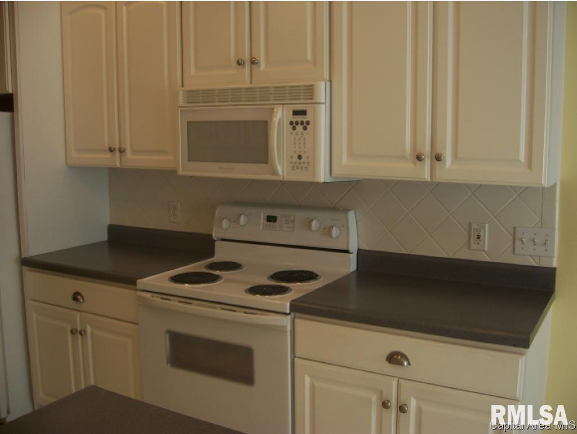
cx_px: 288
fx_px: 600
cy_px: 217
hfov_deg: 51.3
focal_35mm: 36
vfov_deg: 39.7
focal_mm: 6
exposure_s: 1/90
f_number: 3
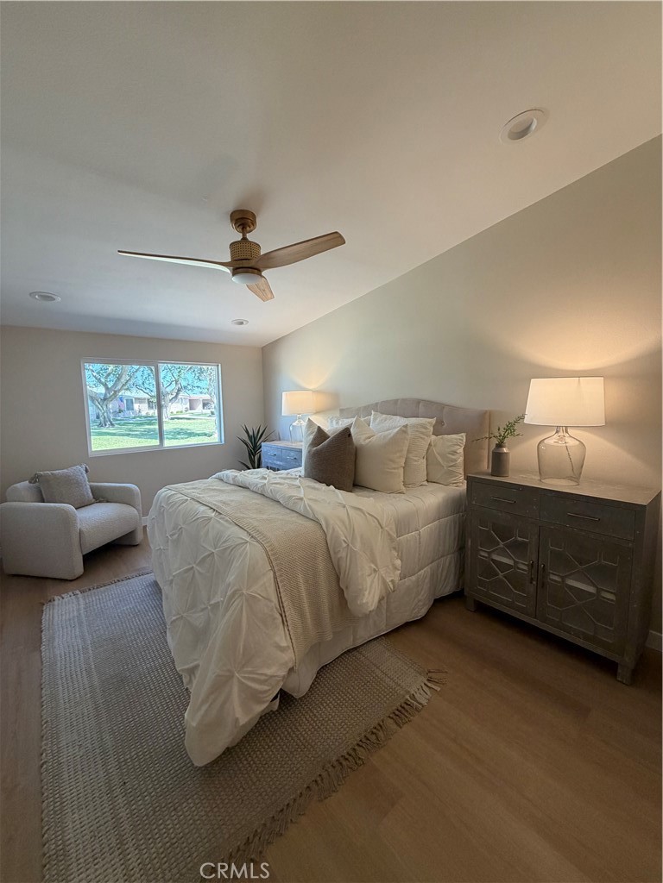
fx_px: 358
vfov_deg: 102.1
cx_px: 332
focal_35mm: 14
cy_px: 442
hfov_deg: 85.7
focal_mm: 2.22
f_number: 2.2
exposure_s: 1/120
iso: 200
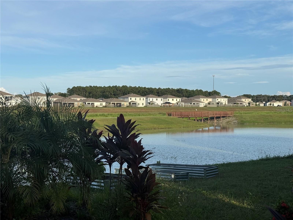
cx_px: 146
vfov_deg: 30.3
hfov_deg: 39.7
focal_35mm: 48
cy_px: 110
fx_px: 406
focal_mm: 6.76
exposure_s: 1/4878
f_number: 1.78
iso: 64
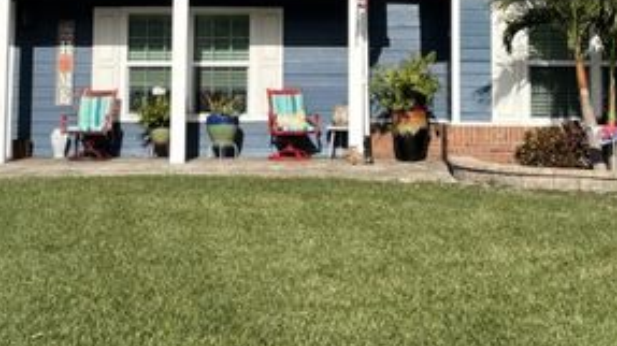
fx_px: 1292
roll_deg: +1.1
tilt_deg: +6.0
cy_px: -6
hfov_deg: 26.8
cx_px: 370
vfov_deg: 15.0
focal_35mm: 79
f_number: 1.6
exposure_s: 1/5291
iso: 32
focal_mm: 4.2
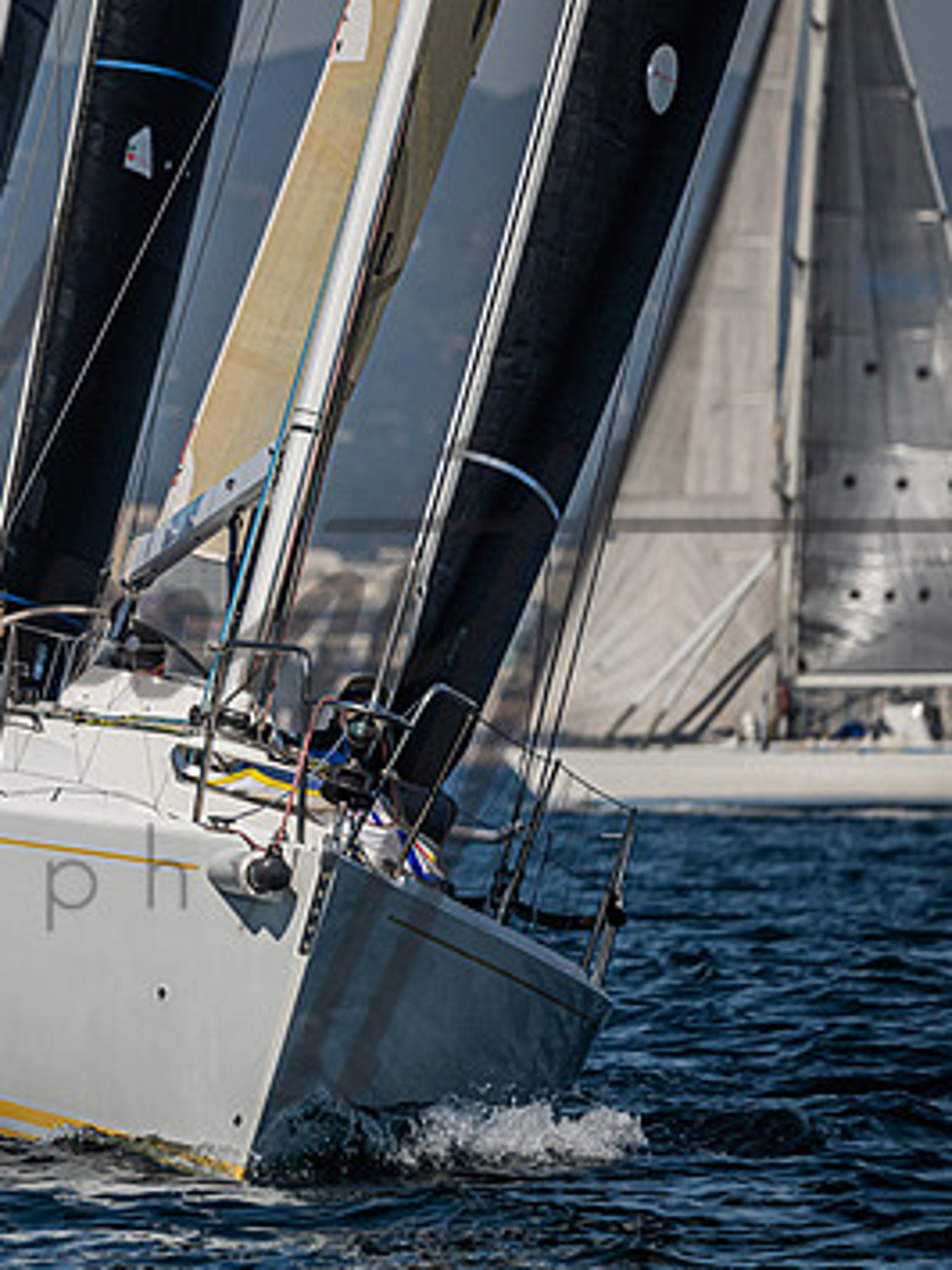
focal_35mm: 560
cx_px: -243
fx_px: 20547
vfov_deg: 3.5
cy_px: 384
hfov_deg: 2.7
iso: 400
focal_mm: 260
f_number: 5
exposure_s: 1/6400
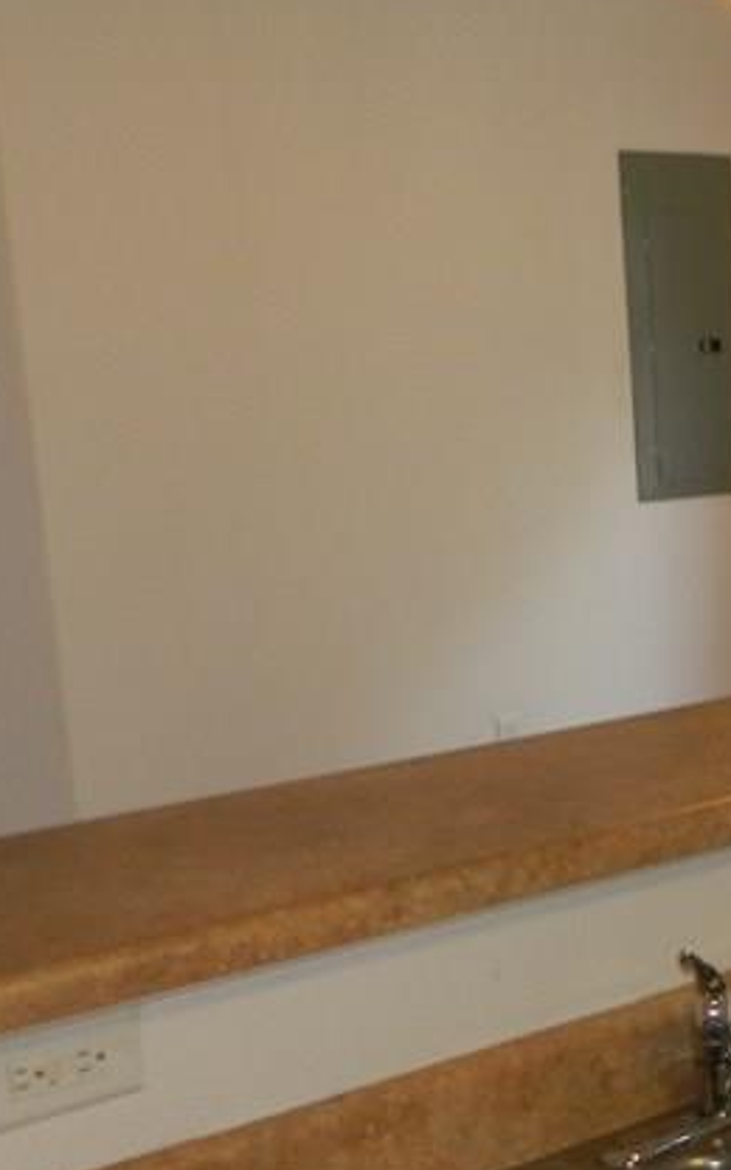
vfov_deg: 34.0
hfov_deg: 18.6
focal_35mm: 60
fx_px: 1913
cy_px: 644
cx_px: 1153
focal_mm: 4
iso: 200
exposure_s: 1/50
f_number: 3.4
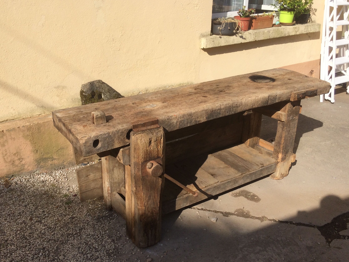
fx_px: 343
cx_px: 161
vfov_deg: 41.8
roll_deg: +0.6
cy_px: 130
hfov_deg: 53.9
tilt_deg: -24.7
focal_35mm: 34
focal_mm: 4.15
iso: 32
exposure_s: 1/2160
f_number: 2.2
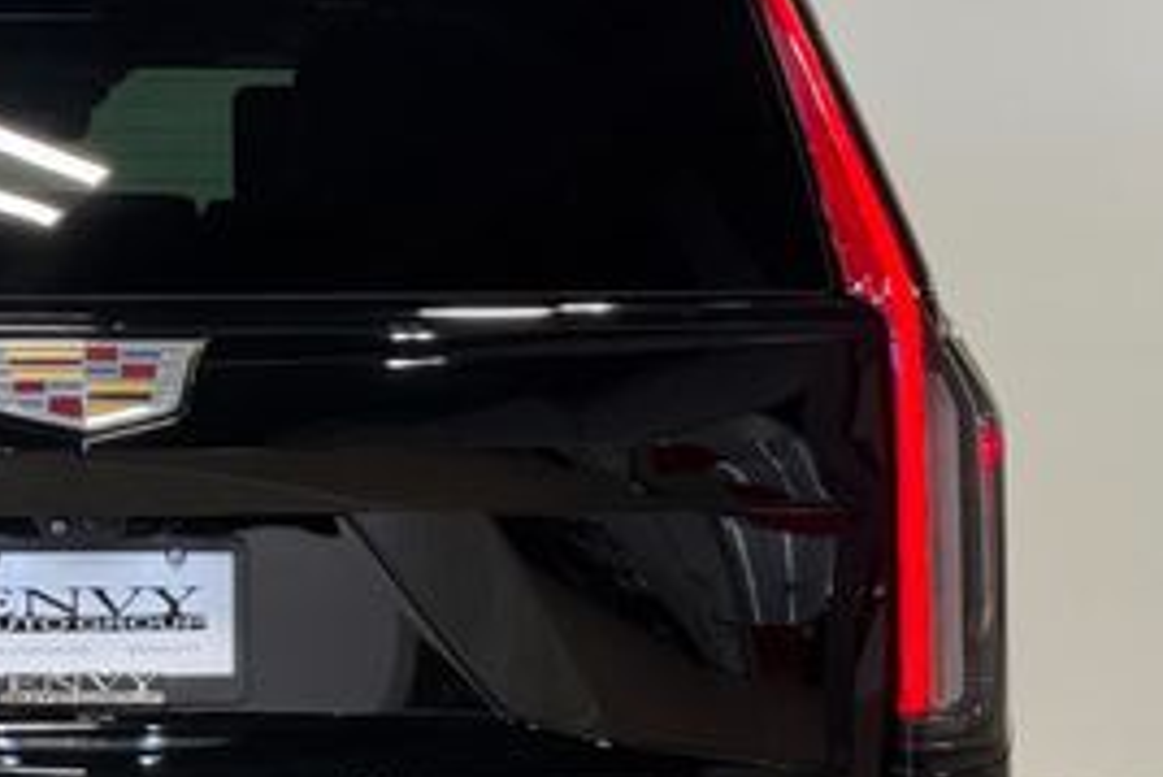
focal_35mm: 119
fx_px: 3846
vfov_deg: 11.5
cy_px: 551
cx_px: 91
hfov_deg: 16.9
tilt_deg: -4.6
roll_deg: -0.6
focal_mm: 6.76
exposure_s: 1/122
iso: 50
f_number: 1.78
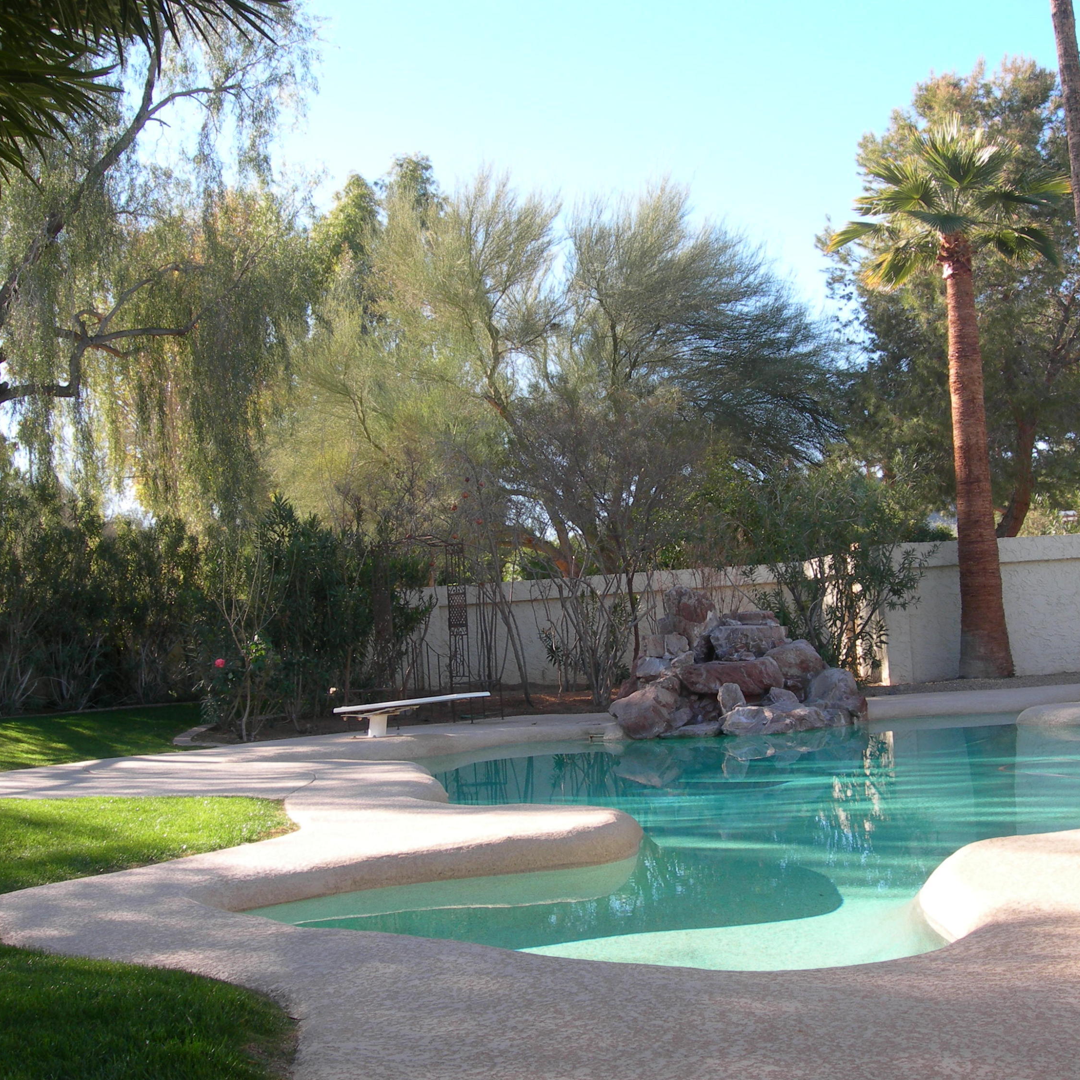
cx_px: 614
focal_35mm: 45
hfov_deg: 37.5
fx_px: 1588
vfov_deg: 37.6
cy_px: 538
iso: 50
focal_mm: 7.8
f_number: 4.8
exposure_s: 1/124
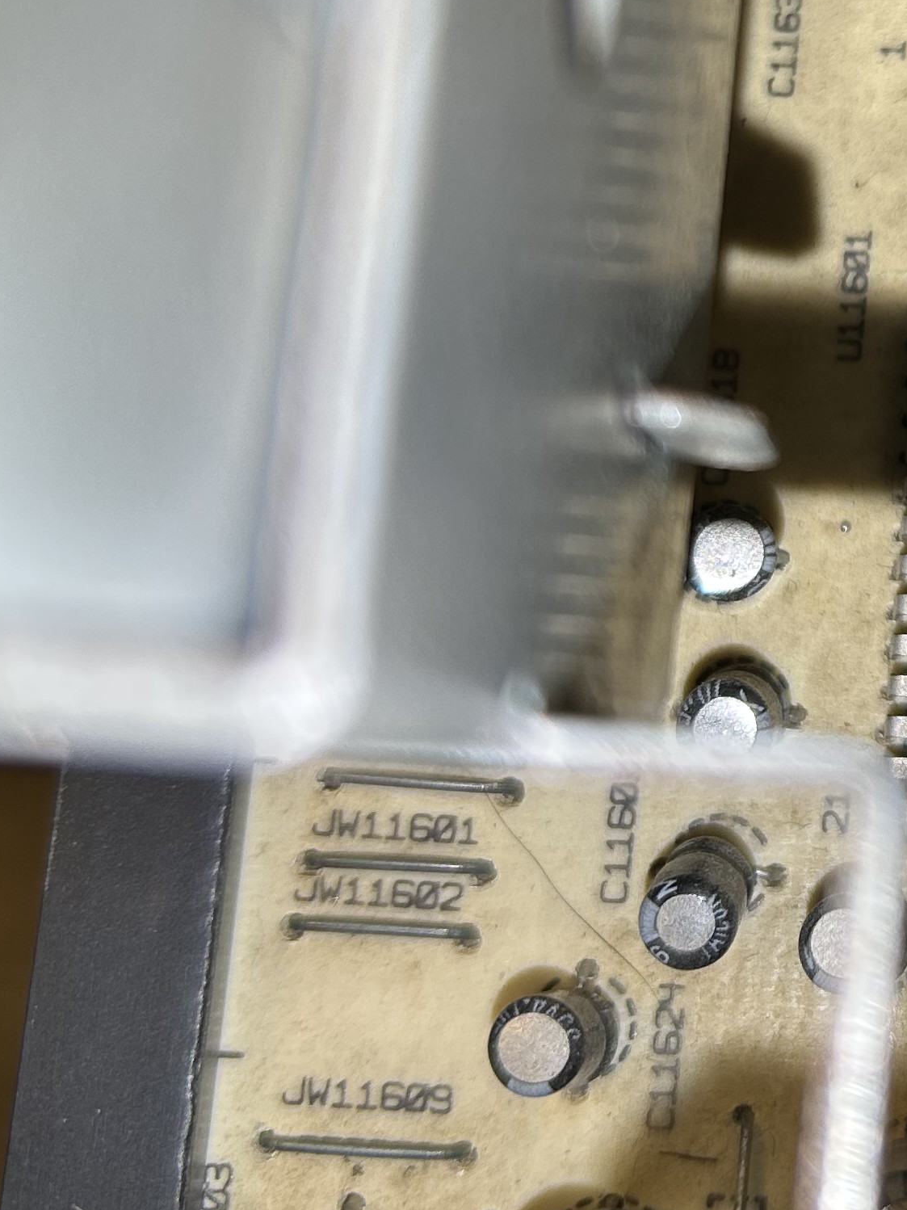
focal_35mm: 70
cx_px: 1212
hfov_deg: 19.2
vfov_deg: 27.3
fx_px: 2446
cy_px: 261
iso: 40
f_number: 1.5
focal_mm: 5.7
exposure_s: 1/121
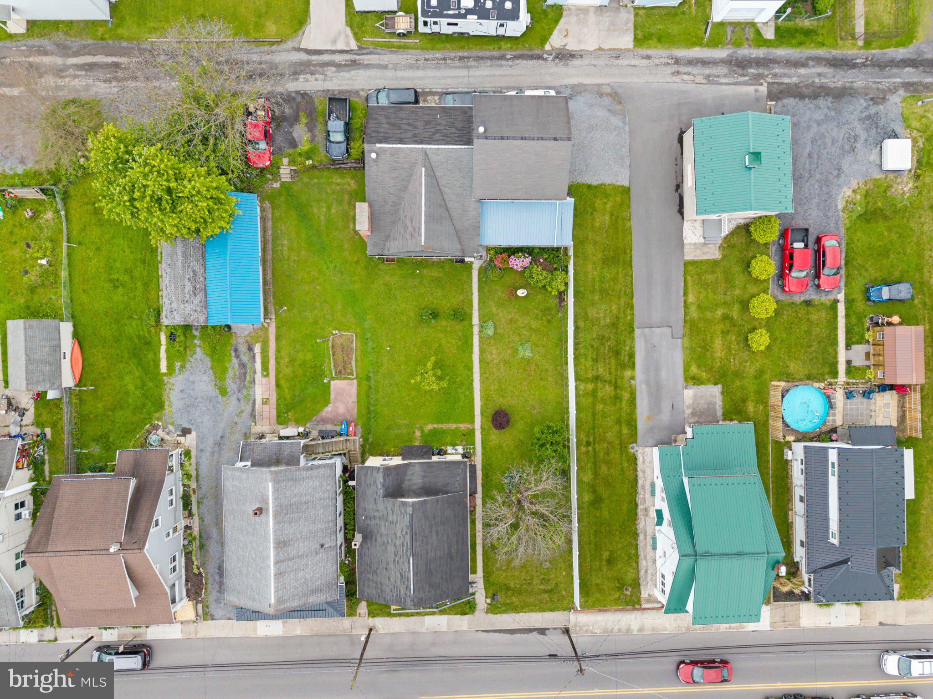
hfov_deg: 71.6
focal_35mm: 24
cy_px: 350
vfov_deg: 56.8
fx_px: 647
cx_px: 466
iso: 110
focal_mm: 8.67
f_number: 1.8
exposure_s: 1/500
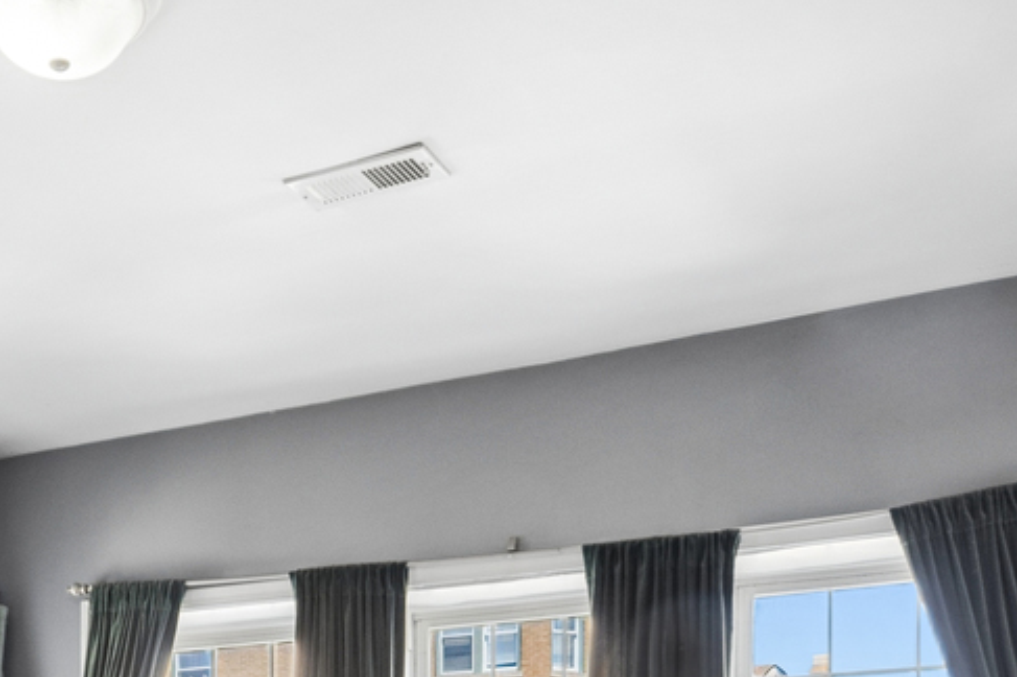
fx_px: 1411
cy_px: 921
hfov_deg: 38.6
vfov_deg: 23.3
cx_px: 255
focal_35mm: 50
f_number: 8
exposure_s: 1/25
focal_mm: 10
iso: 400
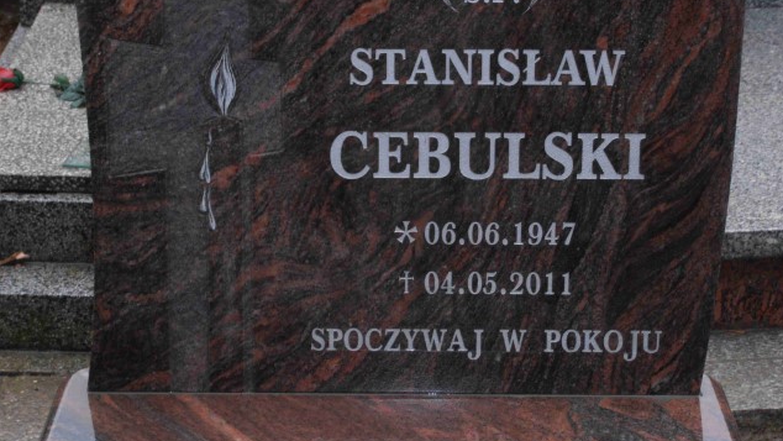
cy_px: 172
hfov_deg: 17.6
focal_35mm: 122
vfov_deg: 9.9
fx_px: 2534
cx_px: 394
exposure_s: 1/80
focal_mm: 19.64
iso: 125
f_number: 5.5
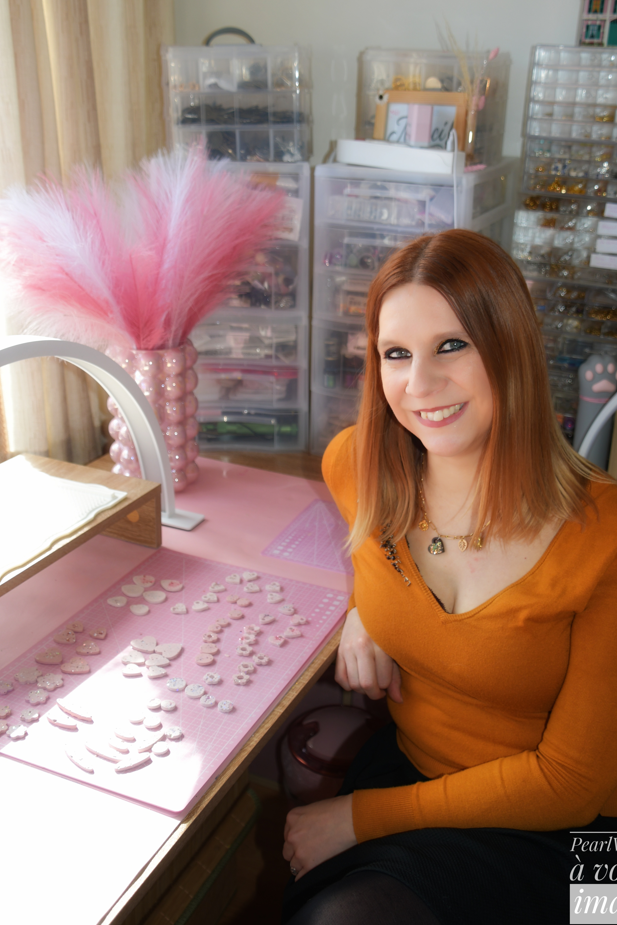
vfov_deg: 49.5
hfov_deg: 34.2
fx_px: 1003
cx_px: 329
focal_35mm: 39
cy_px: 428
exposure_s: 1/250
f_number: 3.8
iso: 160
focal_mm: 24
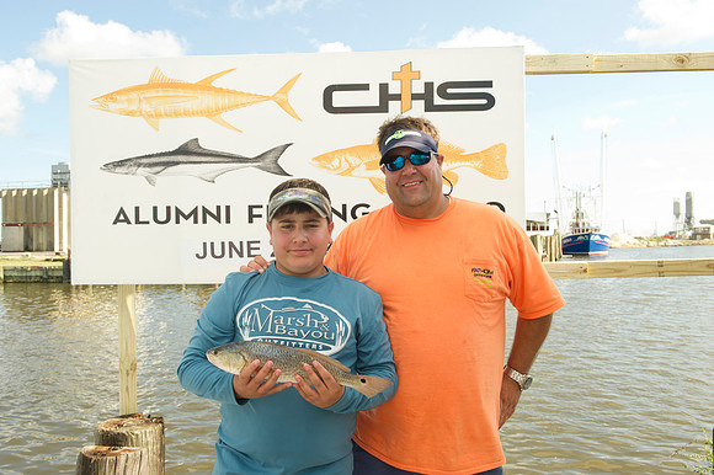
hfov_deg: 58.7
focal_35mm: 32
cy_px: 238
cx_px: 357
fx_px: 634
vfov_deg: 41.1
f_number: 10
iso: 400
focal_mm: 32
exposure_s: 1/160
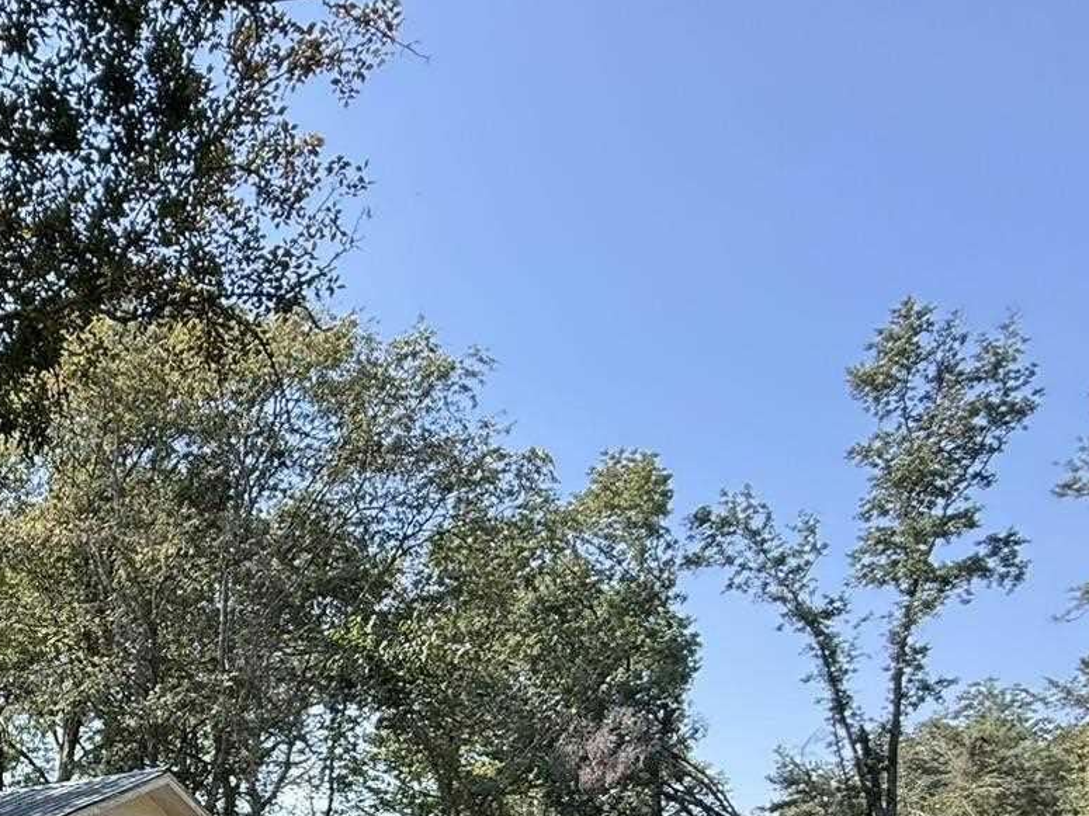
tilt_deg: +0.2
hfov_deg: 39.3
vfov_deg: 32.0
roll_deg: +0.0
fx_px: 1164
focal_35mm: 37
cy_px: 985
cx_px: -157
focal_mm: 2.22
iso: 64
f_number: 2.2
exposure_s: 1/342
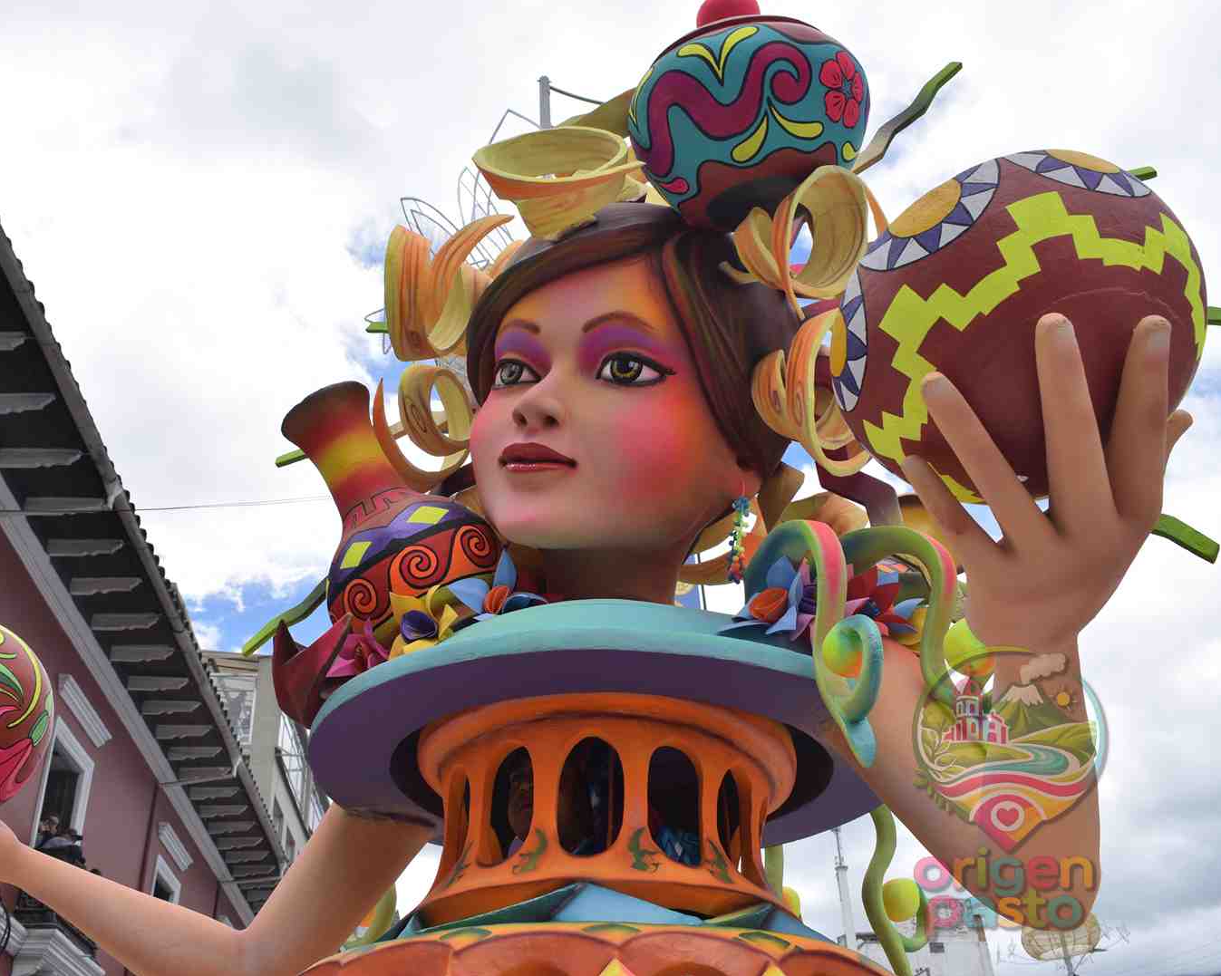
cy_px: 488
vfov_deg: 41.6
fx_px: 1285
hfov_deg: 50.7
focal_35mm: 36
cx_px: 545
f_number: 10
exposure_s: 1/400
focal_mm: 21
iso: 100
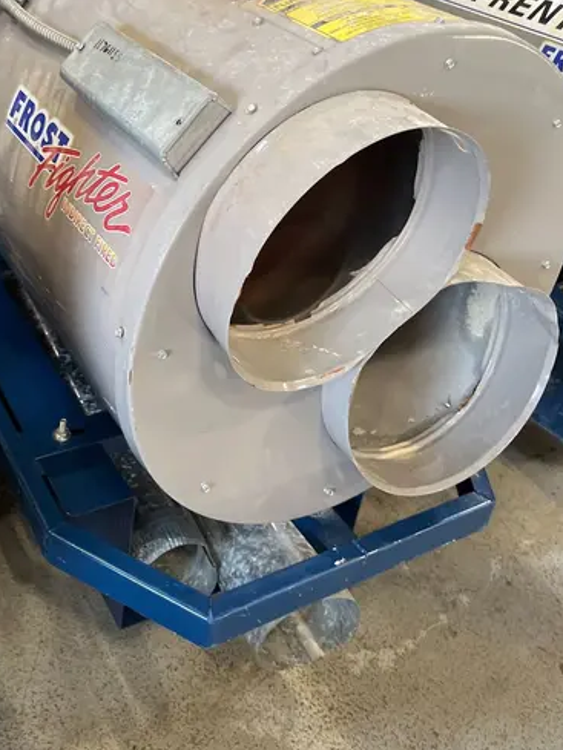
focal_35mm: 39
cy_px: 235
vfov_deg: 46.9
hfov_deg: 36.4
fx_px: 845
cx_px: 181
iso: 125
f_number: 1.6
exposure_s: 1/60
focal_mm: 5.1
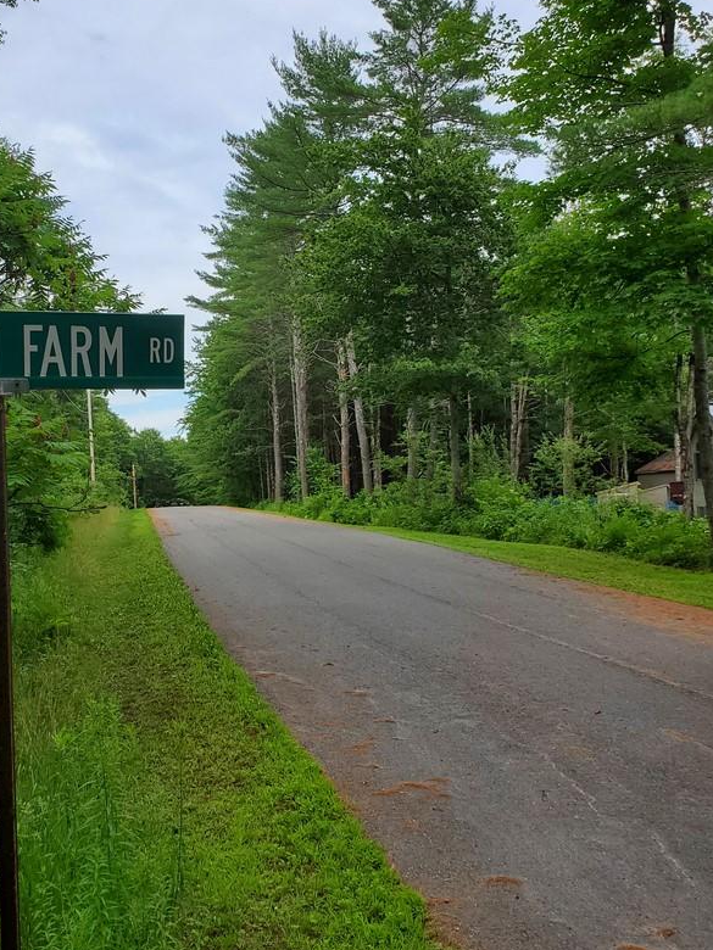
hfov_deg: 39.1
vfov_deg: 51.3
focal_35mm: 36
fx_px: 989
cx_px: 223
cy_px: 464
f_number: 2.4
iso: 50
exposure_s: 1/894
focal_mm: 4.3
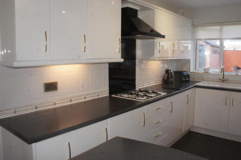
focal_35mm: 29
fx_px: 194
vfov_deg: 44.9
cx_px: 129
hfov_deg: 63.6
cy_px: 78
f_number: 16
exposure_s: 1/60
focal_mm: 18
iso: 1600
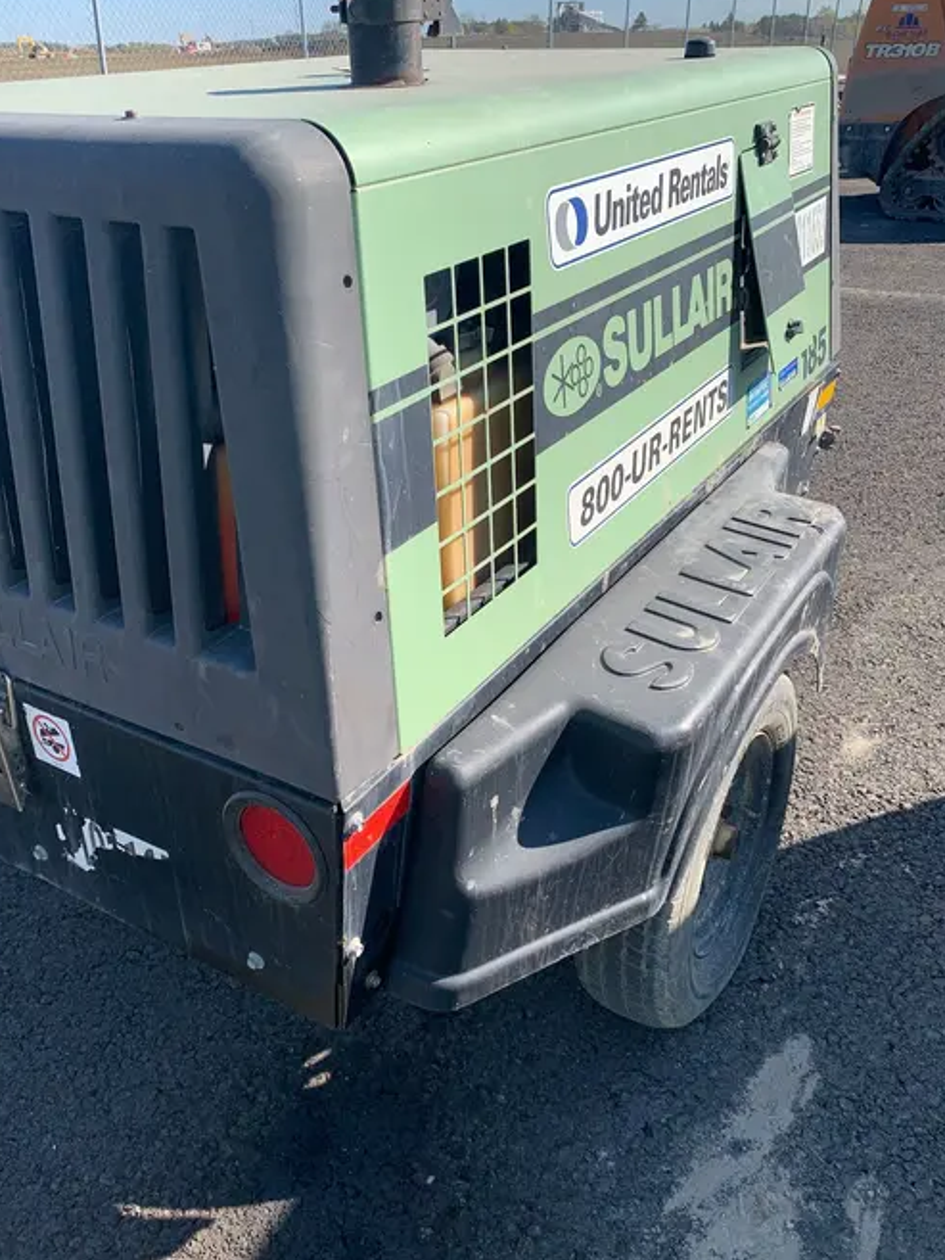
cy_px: 636
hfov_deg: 48.2
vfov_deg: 61.6
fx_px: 1055
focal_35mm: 29
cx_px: 468
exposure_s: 1/1689
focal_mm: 4.25
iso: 25
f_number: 1.8
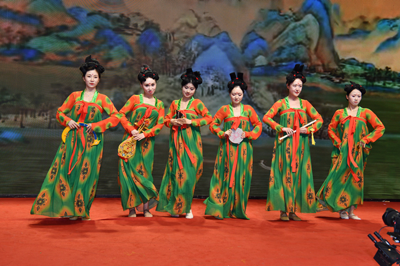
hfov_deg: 41.1
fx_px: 533
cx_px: 200
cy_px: 133
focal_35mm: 48
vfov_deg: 28.1
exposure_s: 1/250
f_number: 8
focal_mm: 48
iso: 800
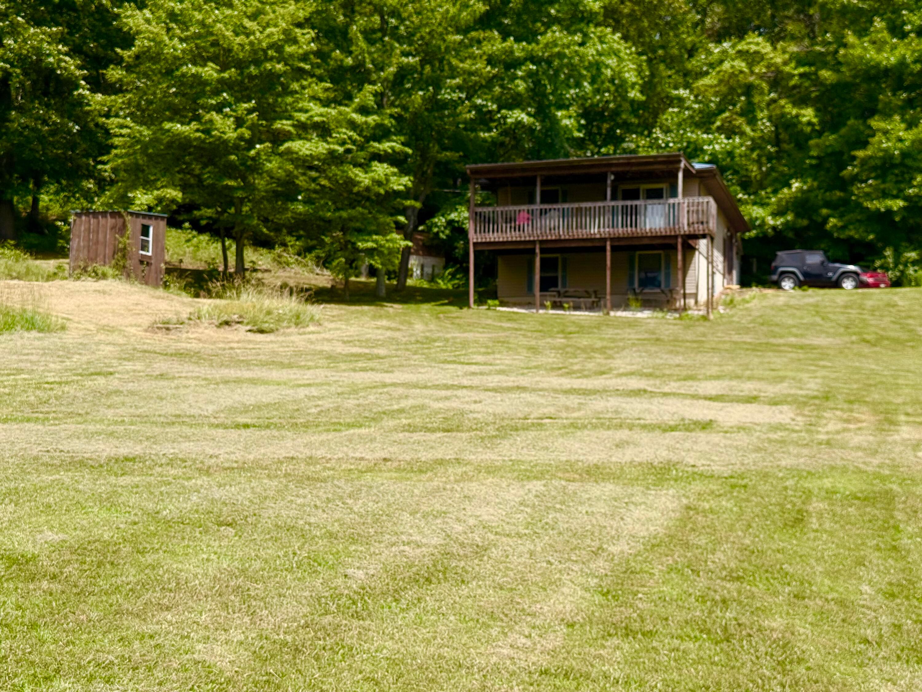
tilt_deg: +2.7
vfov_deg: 30.3
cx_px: 461
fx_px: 1278
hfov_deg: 39.7
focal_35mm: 48
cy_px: 346
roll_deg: -0.8
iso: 64
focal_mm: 6.76
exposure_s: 1/5208
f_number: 1.78
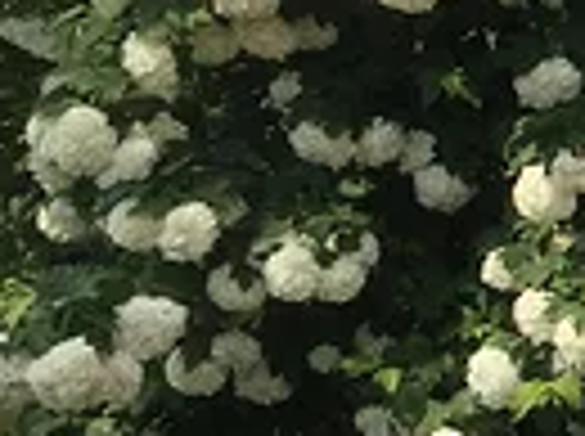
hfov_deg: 9.8
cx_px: 1400
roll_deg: +0.9
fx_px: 3019
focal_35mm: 179
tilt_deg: +2.0
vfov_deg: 8.2
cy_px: -76
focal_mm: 4.15
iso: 25
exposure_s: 1/1115
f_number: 2.2
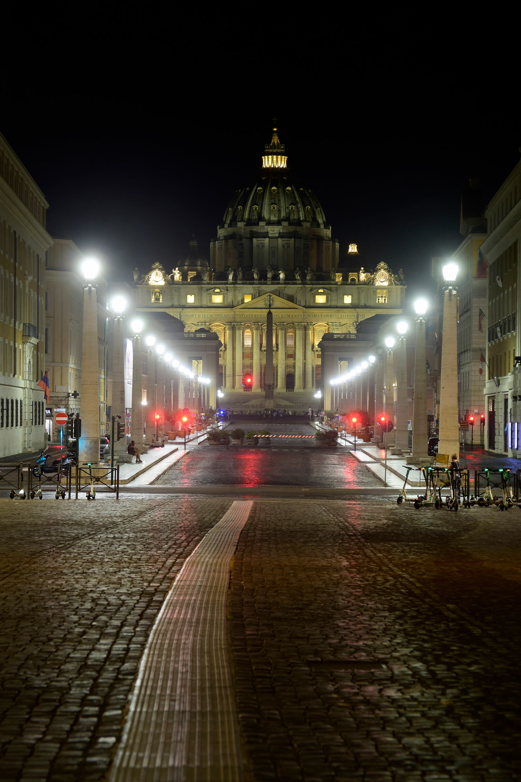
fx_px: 2019
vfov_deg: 21.9
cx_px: 260
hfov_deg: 14.7
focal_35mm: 93
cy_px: 391
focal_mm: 62
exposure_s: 1.3
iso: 100
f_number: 4.5
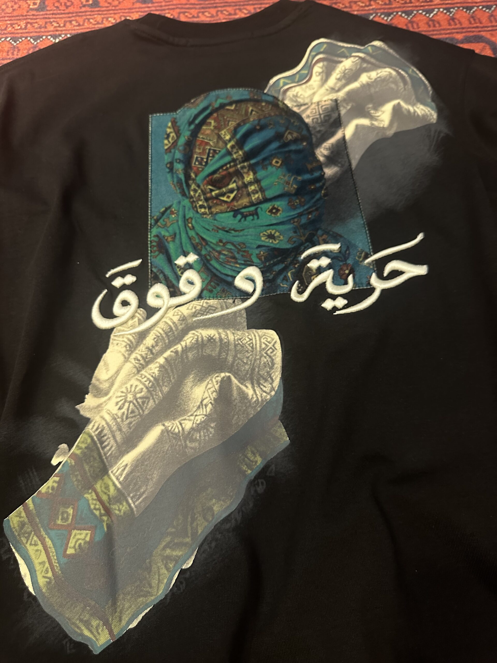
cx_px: 248
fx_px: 459
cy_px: 332
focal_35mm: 24
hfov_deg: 56.8
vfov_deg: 71.6
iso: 800
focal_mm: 6.86
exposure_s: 1/33
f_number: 1.78
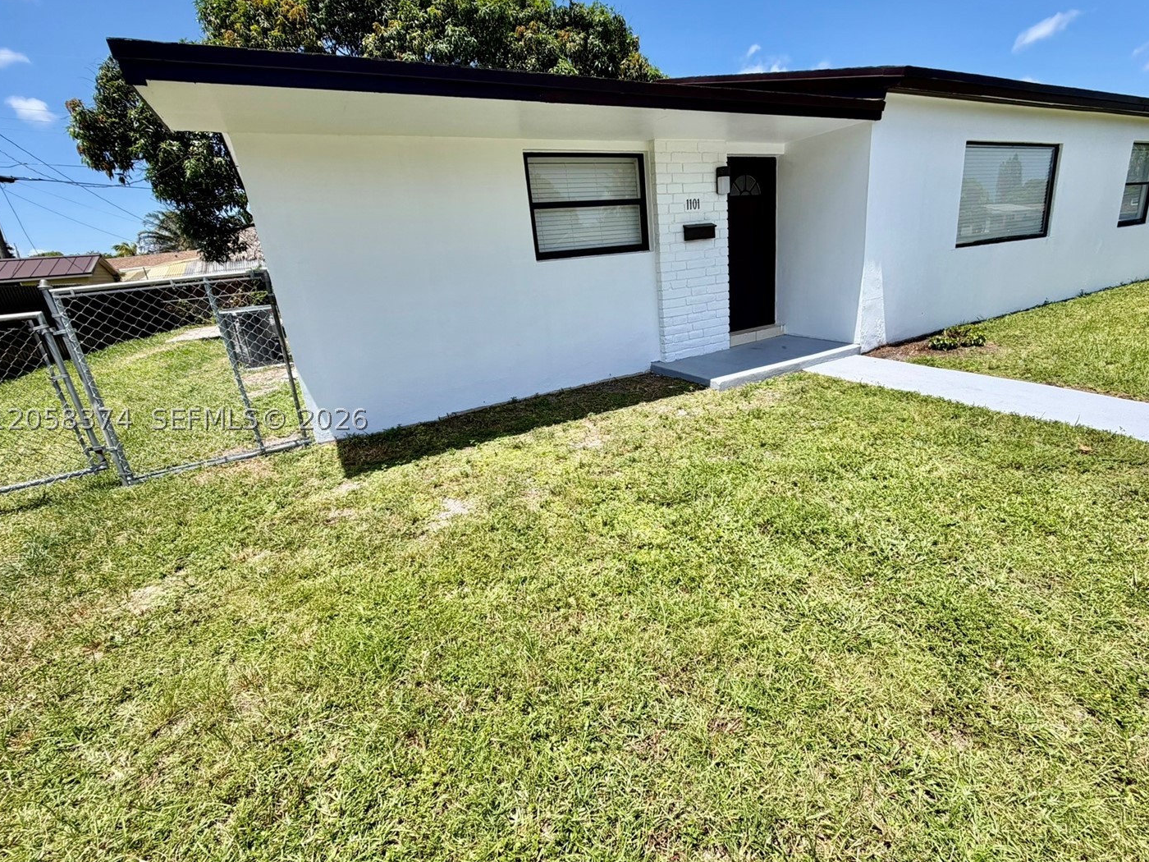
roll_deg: +5.5
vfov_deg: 78.1
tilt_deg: -17.3
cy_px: 419
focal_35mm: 16
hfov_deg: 94.3
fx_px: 531
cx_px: 619
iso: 25
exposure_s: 1/770
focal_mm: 2.22
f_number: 2.2
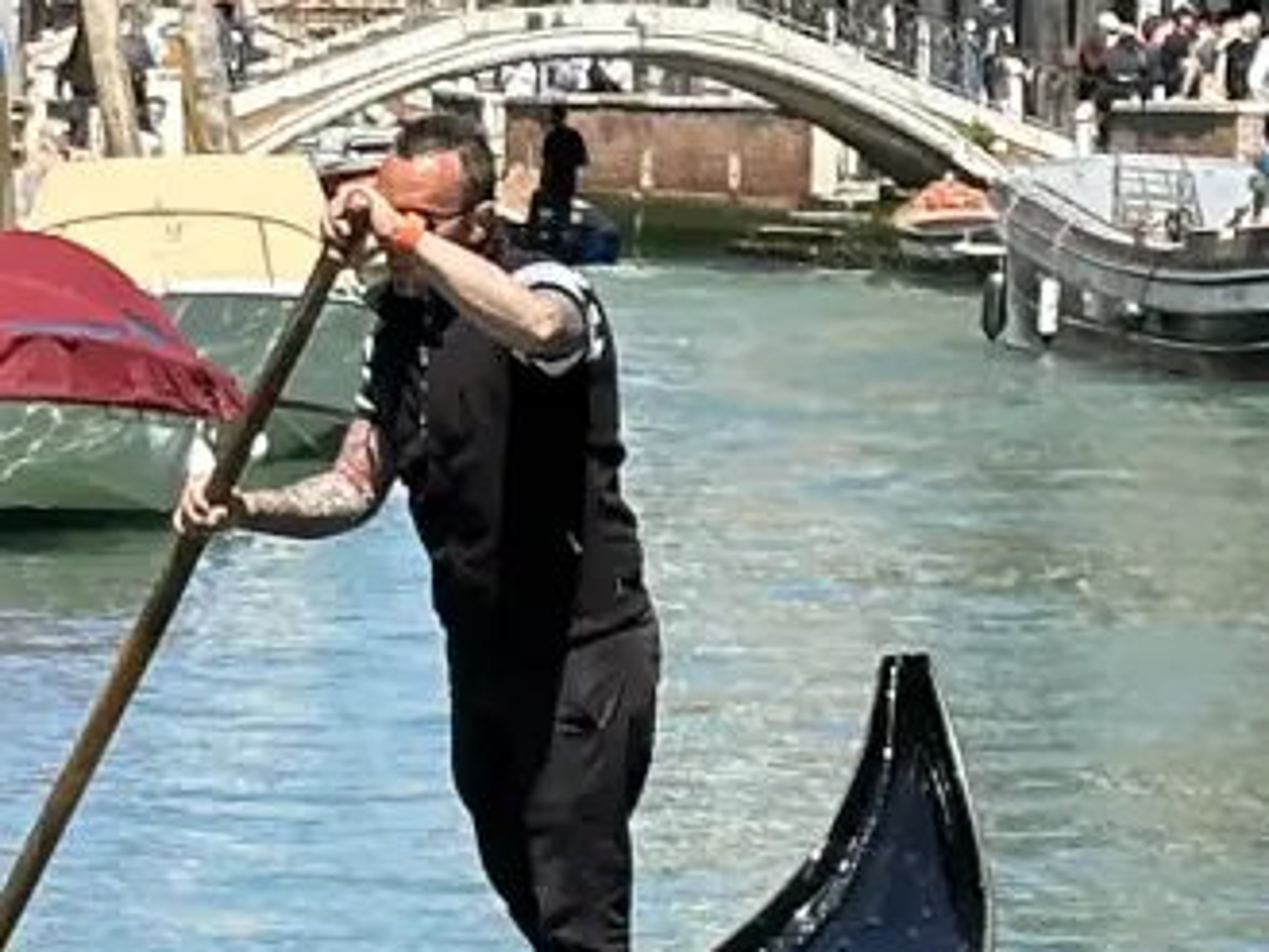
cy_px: 1657
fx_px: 10268
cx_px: -35
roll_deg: -1.0
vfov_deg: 5.2
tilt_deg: -10.0
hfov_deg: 7.0
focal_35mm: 280
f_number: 1.78
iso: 64
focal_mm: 6.86
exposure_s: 1/2976
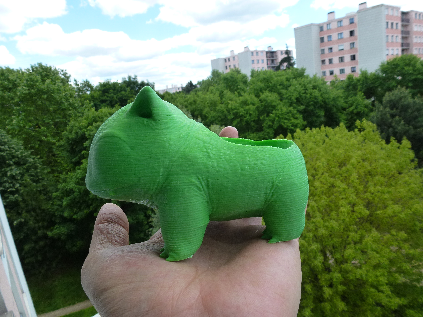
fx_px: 293
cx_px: 212
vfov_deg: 56.8
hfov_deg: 71.6
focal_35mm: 24
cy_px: 158
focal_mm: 4.3
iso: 160
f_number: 4
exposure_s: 1/320
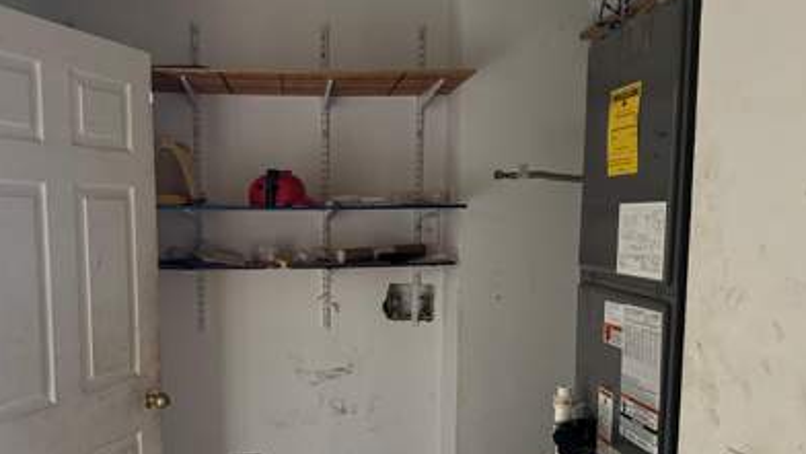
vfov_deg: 36.5
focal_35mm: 32
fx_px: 684
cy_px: 286
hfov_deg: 60.8
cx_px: 358
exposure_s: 1/34
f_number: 1.78
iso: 1000
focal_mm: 6.76
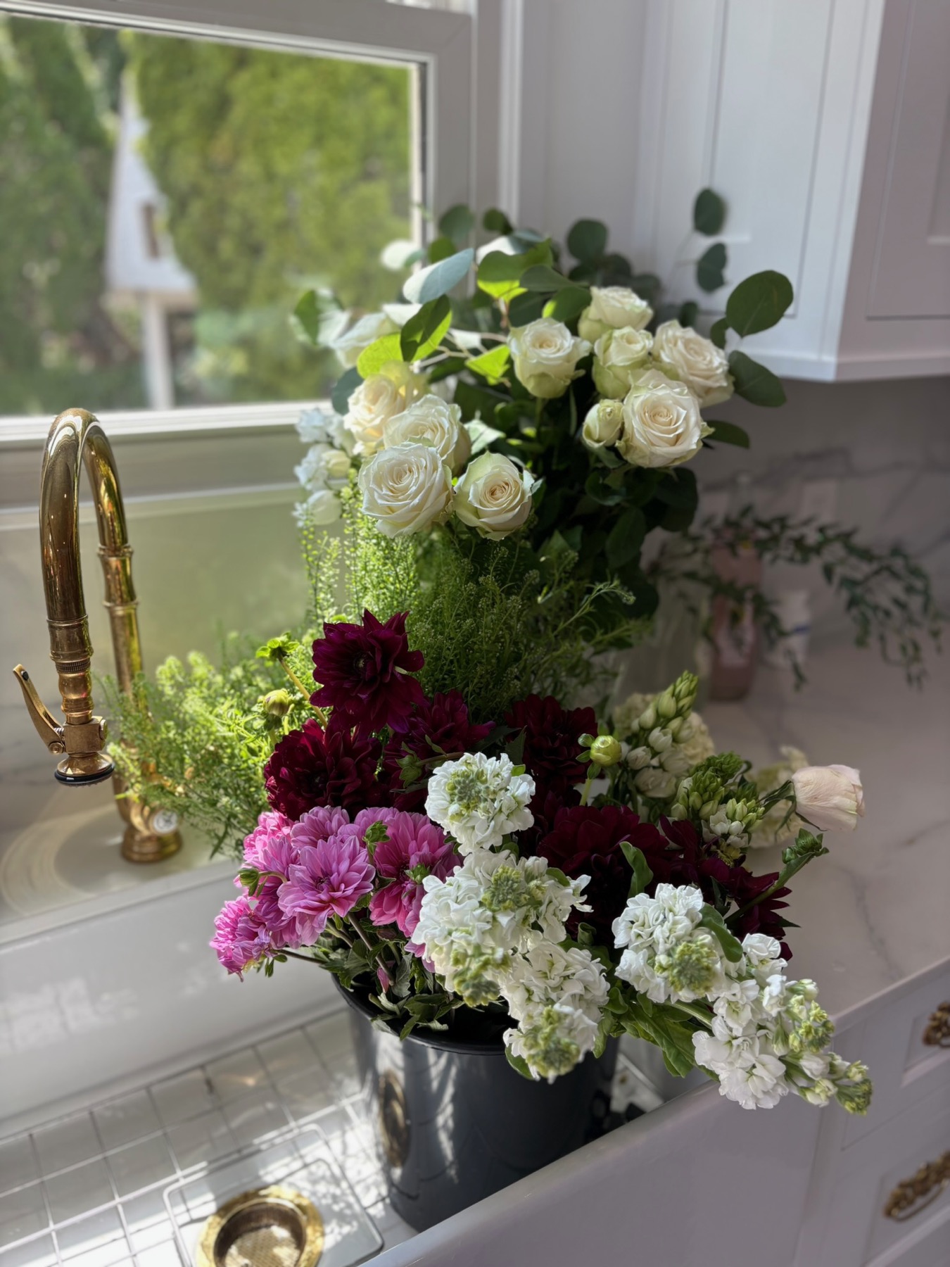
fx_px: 951
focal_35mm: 26
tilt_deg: -19.5
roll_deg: -0.7
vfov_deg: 67.3
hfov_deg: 53.1
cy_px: 634
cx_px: 475
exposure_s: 1/124
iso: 32
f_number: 1.6
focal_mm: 5.96
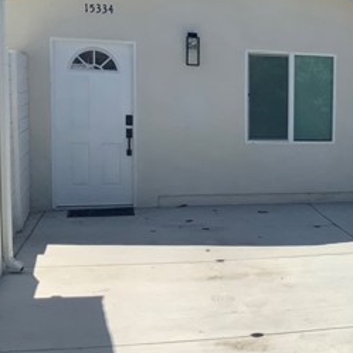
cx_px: 394
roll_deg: -0.6
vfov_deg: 26.1
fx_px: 761
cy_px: 173
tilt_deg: -6.7
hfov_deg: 24.3
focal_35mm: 66
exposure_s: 1/3322
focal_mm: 3
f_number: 1.8
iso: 20
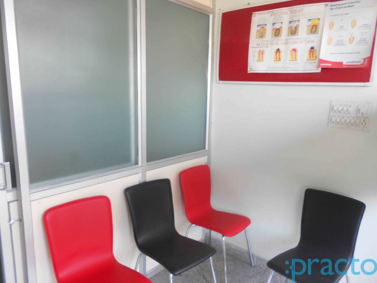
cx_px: 188
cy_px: 142
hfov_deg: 34.3
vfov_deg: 26.1
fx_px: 610
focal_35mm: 56
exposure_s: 1/320
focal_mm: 10.3
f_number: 4.9
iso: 80
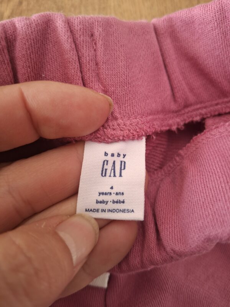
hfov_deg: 58.9
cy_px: 154
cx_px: 115
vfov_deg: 73.9
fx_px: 204
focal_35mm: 23
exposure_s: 1/33
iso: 250
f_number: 1.8
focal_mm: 5.54
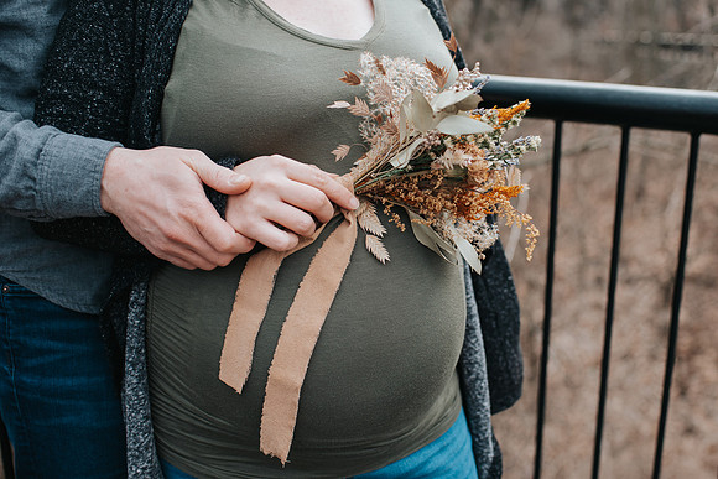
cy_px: 221
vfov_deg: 32.1
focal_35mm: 42
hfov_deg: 46.4
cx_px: 424
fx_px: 833
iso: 450
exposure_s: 1/800
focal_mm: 35
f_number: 3.2
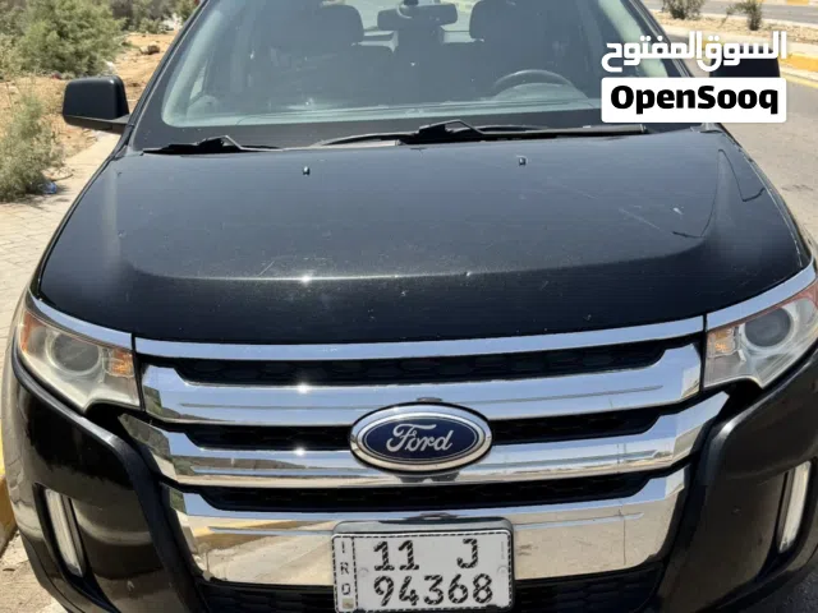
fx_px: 567
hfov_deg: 71.6
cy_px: 306
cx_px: 409
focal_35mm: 24
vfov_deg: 56.8
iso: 80
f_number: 1.78
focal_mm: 6.76
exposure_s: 1/4608
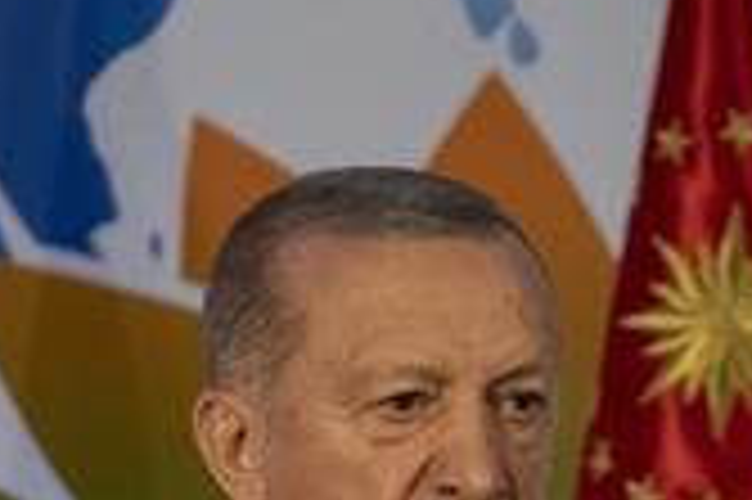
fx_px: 24332
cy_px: 615
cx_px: 401
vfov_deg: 1.2
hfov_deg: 1.8
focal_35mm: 1166
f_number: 2.8
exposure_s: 1/640
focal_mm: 200
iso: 800
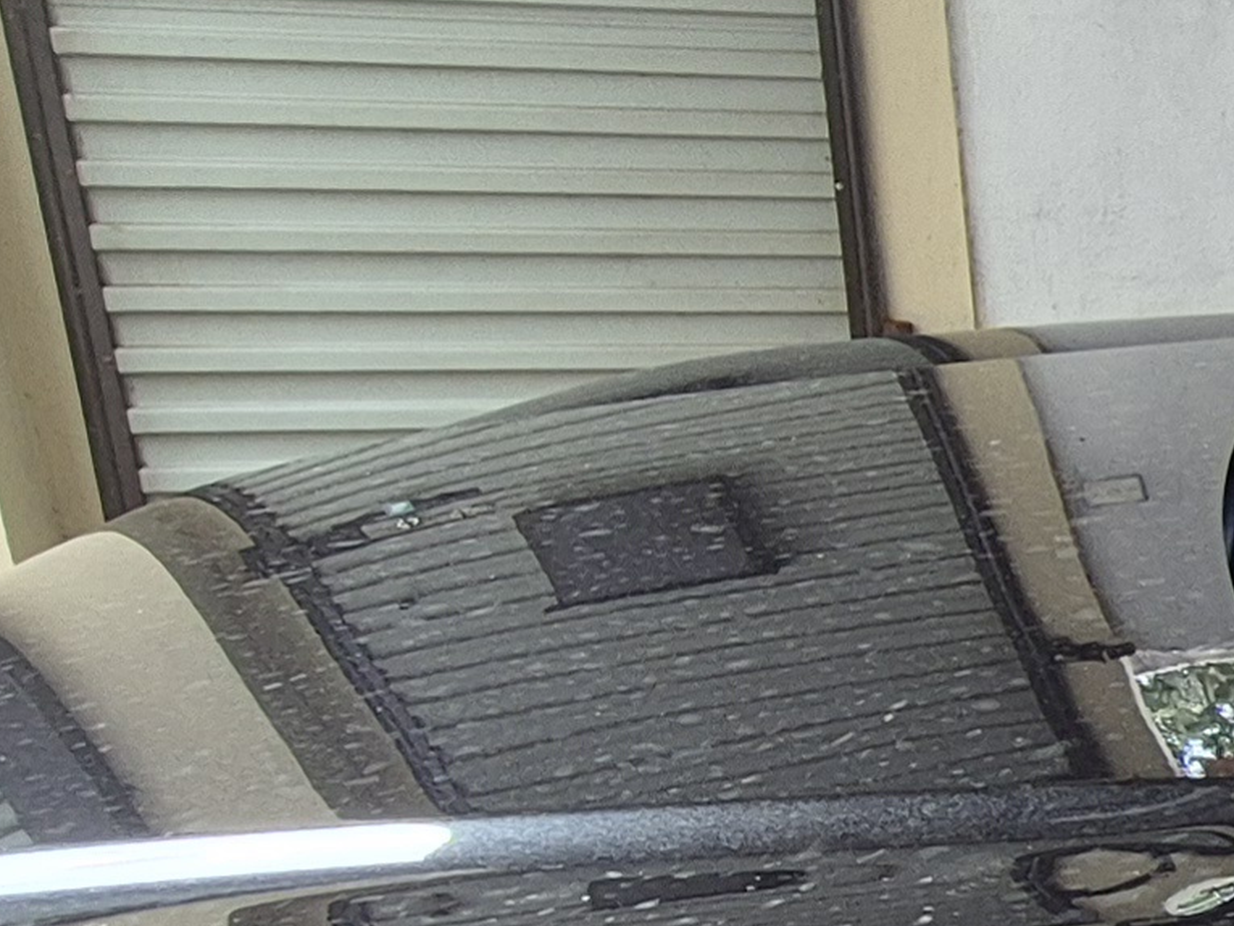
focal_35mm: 68
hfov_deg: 19.4
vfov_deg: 21.3
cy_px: 776
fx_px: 2424
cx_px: 2349
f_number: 2.2
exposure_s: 1/101
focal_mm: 2.2
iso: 50
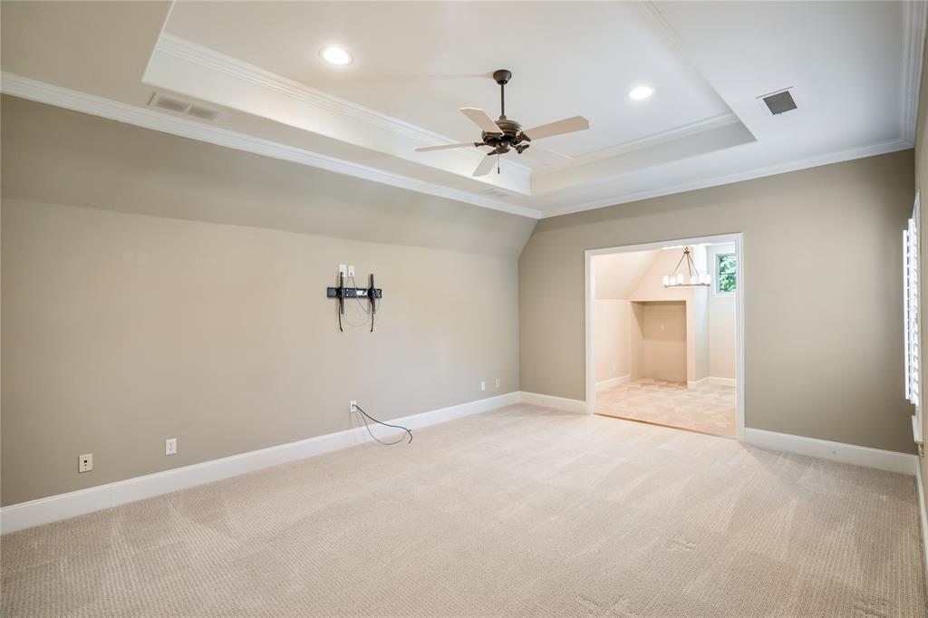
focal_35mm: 16
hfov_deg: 96.8
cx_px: 464
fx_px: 412
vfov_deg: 73.7
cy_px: 309
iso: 160
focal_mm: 16
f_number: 8
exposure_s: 1.3
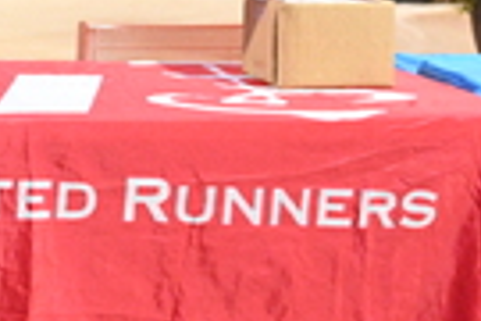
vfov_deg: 7.3
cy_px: -255
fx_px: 2445
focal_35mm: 183
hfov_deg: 11.0
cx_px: -157
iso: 10000
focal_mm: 45
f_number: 4
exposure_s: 1/80
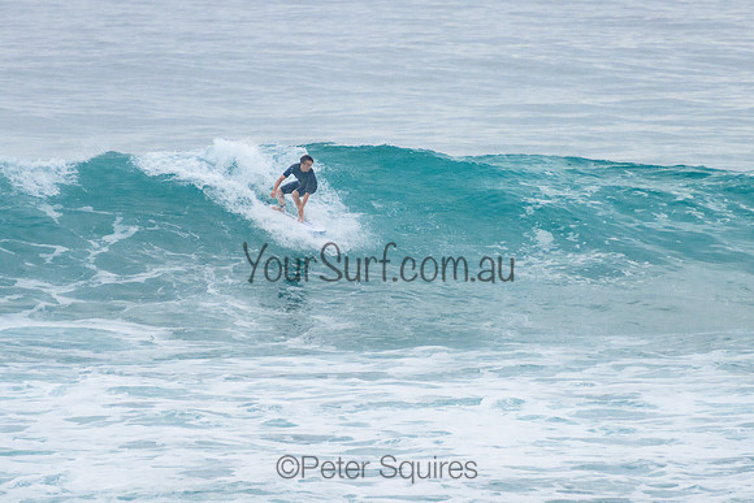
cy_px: 173
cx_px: 385
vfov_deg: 2.5
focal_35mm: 549
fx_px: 11510
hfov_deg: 3.8
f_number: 5.6
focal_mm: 400
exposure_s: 1/1250
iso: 500
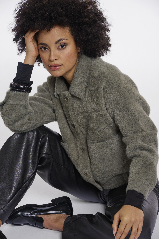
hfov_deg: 15.5
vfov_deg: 23.1
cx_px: 80
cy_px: 120
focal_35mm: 88
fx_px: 583
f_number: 8
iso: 125
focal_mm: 88
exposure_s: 1/160
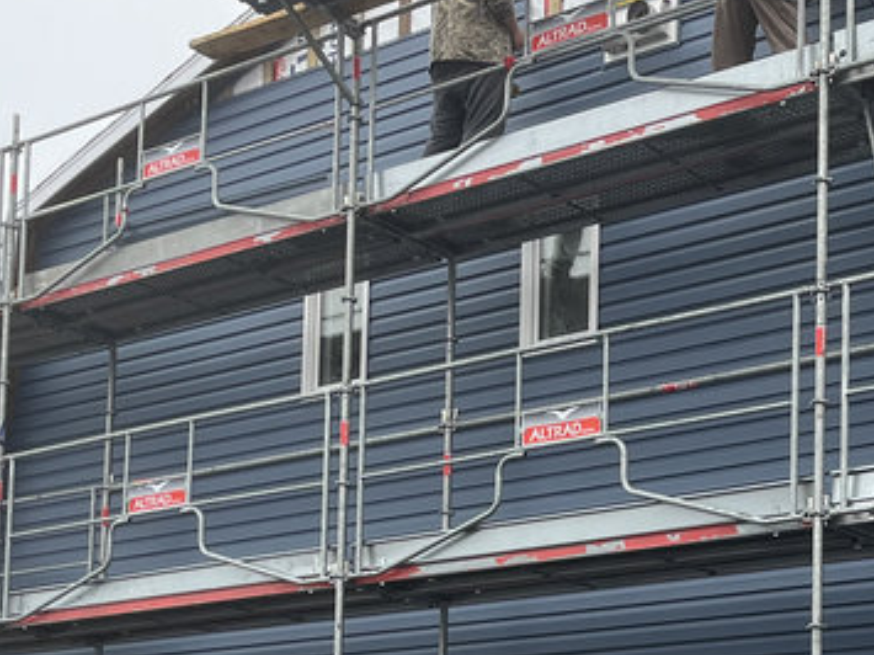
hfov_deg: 25.4
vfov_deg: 18.8
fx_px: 1893
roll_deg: -1.0
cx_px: 744
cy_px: 731
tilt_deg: +5.7
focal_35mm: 75
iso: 50
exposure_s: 1/608
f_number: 1.6
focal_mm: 5.1
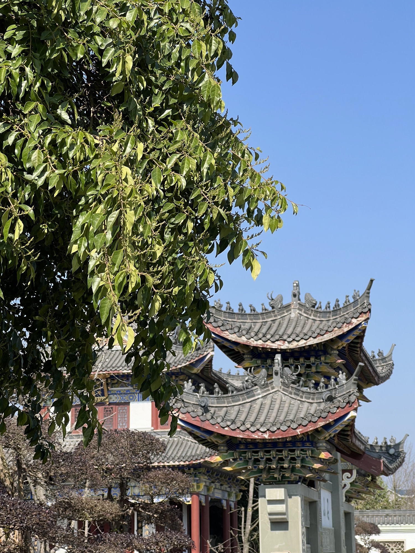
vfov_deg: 25.3
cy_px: 276
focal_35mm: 77
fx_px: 1231
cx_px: 208
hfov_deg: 19.1
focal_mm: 9
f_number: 2.8
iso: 32
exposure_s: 1/455
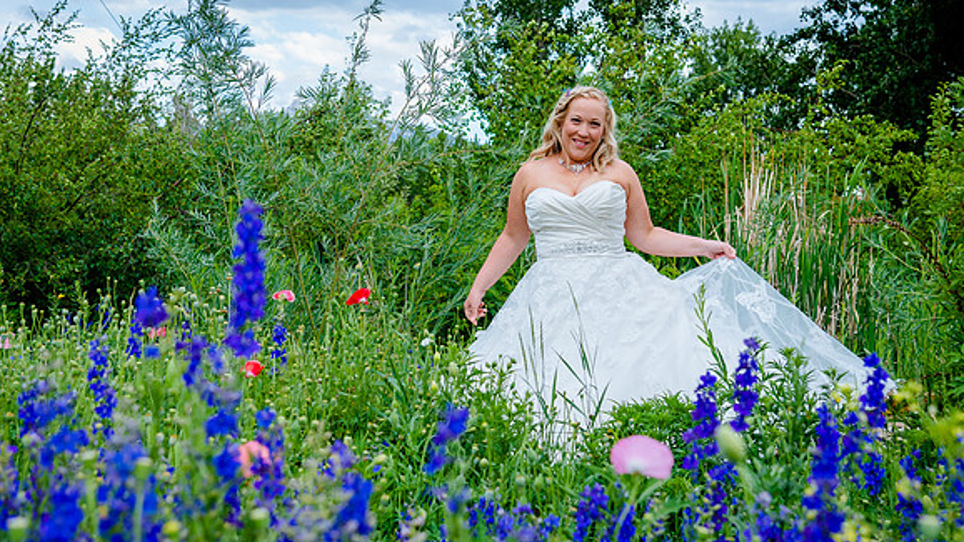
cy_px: 212
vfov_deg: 21.4
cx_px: 457
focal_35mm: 56
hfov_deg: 37.2
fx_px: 1431
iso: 640
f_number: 5
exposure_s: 1/500
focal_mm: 40
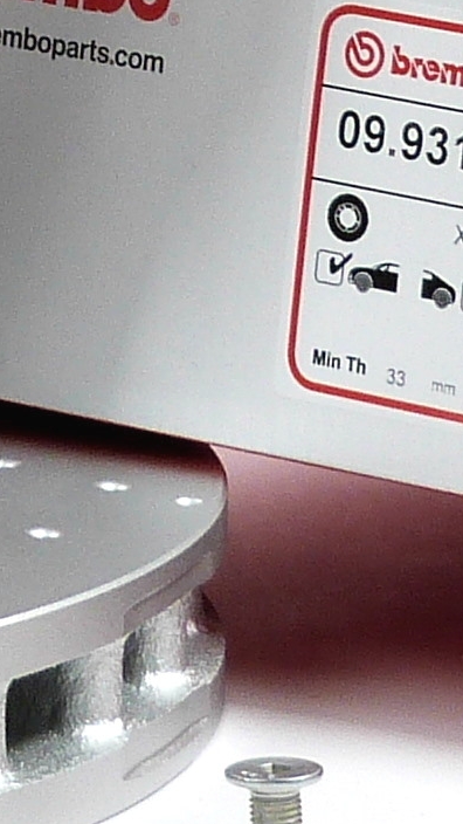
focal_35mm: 359
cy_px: -599
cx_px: -381
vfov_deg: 5.9
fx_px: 7835
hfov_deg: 3.4
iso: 100
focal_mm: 10.5
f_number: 3.6
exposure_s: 1/125
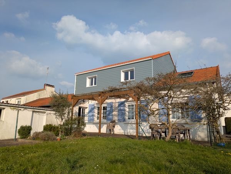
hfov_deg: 69.3
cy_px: 87
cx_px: 116
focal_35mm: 25
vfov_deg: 54.9
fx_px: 167
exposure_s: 1/2538
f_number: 1.89
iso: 49
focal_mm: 5.43
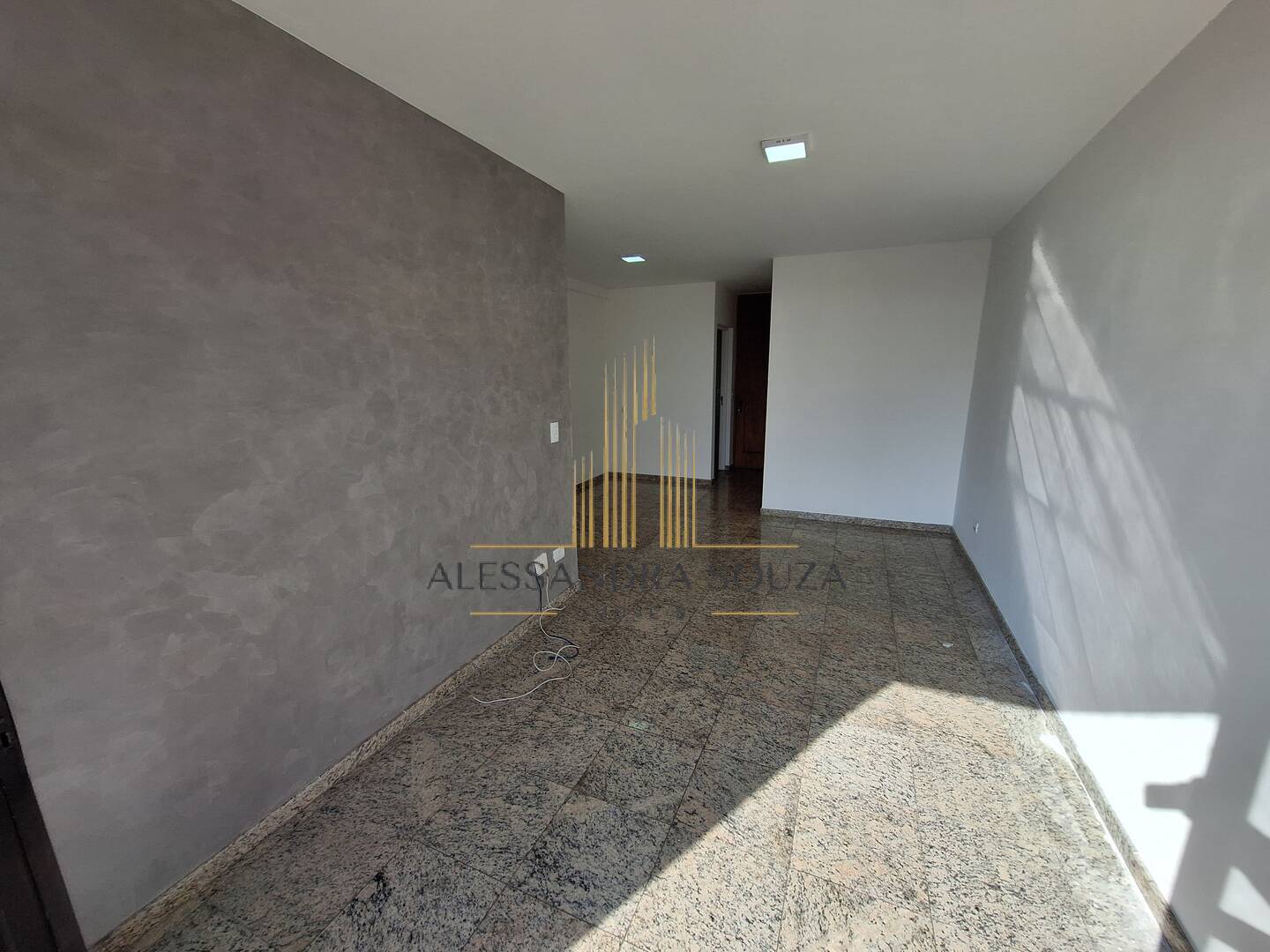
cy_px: 476
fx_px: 477
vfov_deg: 89.9
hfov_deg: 106.2
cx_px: 635
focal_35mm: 13
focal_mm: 1.74
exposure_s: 1/737
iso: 40
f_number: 2.2
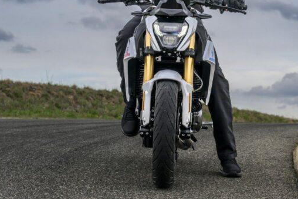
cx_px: 199
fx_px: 952
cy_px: 31
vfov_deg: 11.9
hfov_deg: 17.7
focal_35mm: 115
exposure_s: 1/320
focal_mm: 57
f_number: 6.3
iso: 250
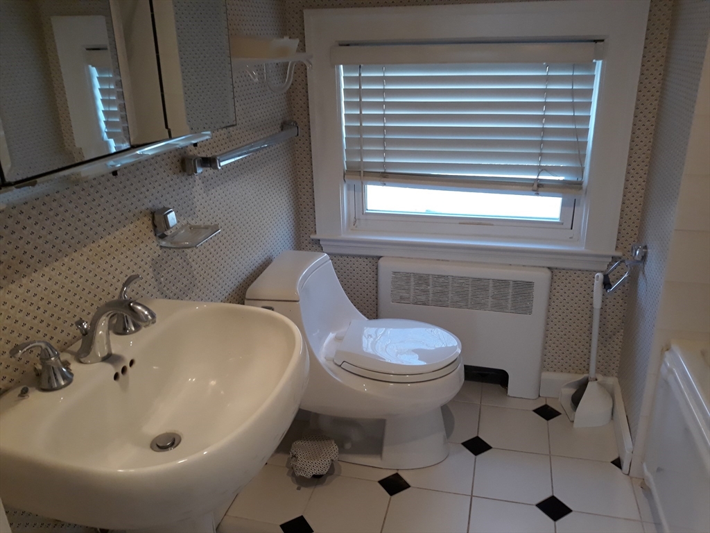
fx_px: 574
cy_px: 266
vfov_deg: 49.7
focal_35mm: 28
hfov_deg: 63.4
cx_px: 355
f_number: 1.7
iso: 100
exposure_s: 1/40
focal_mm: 3.7
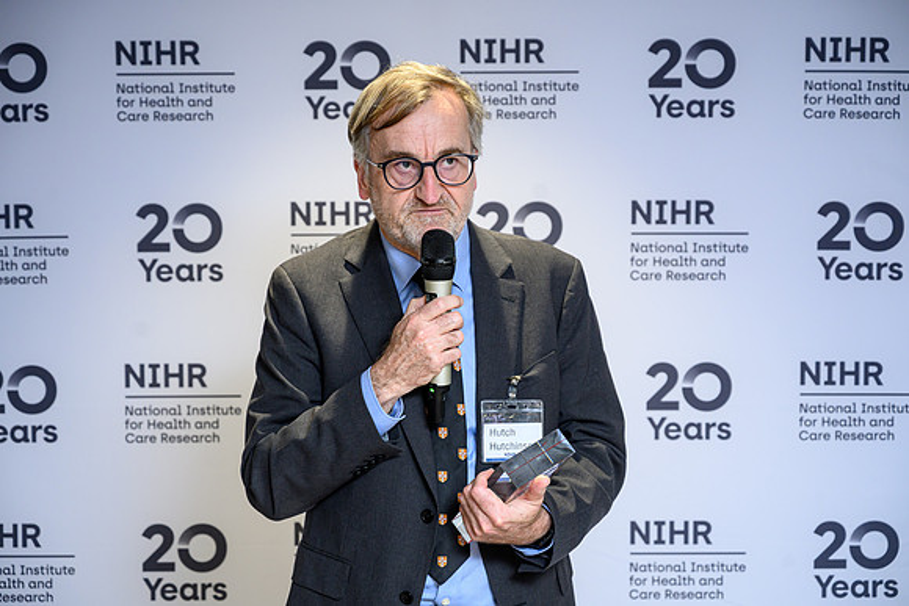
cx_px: 454
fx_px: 1790
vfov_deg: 19.2
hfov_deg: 28.5
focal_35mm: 71
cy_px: 303
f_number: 4.5
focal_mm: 70
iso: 1250
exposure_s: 1/200
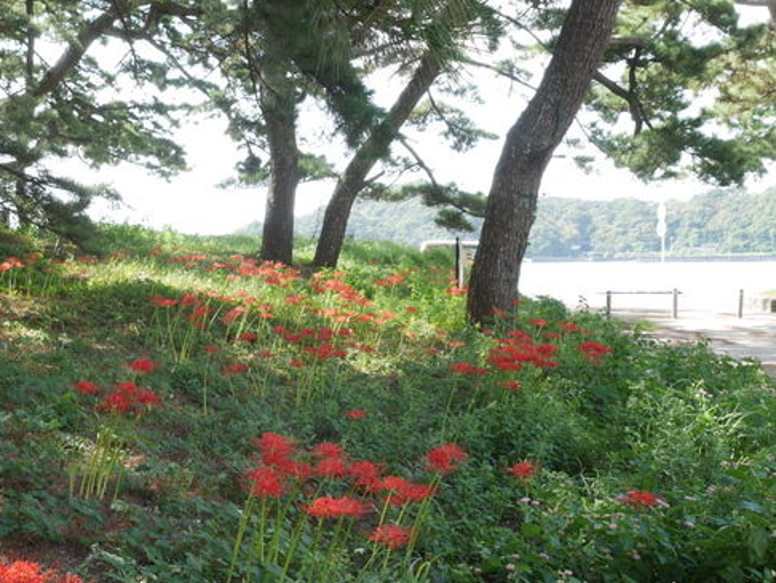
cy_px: 379
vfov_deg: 25.6
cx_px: 269
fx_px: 1278
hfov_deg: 33.5
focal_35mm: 57
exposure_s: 1/60
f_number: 8
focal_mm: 17
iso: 250
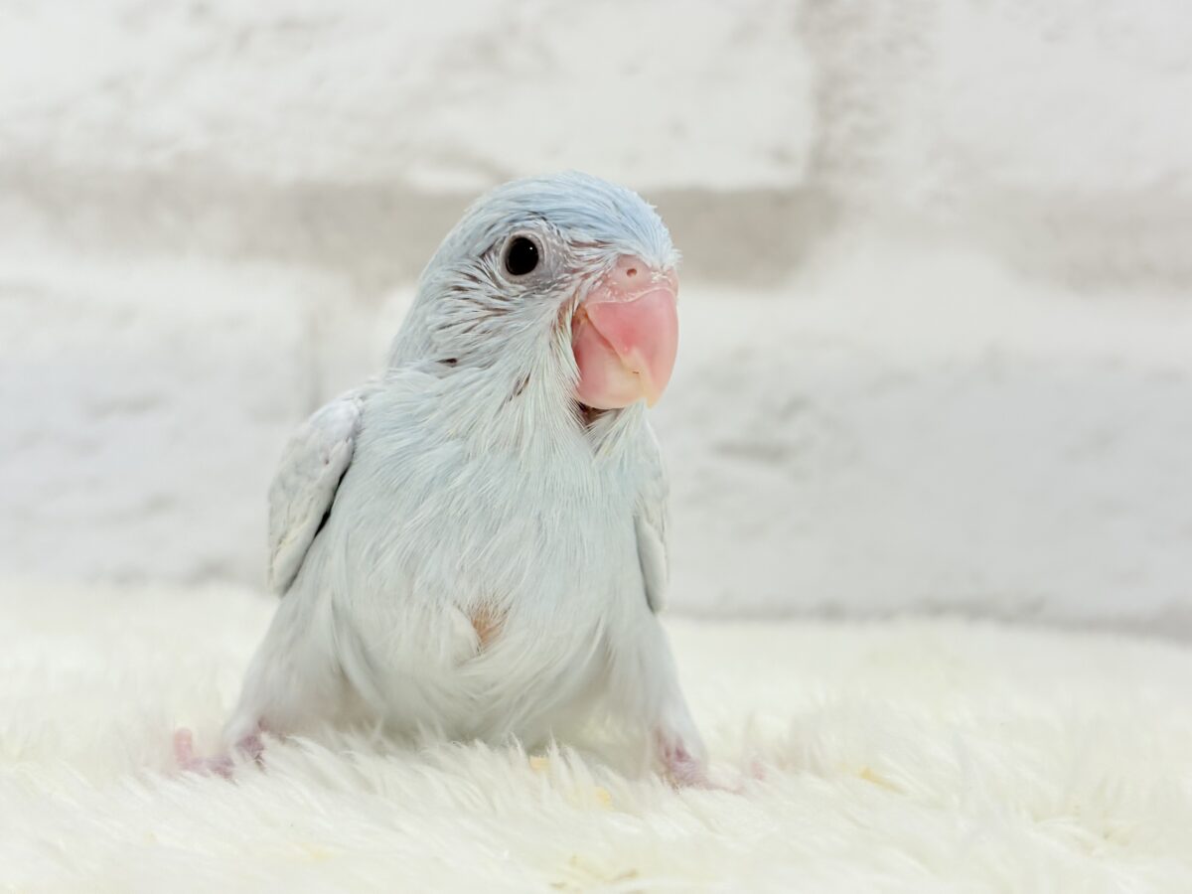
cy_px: 447
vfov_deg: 28.0
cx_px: 596
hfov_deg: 36.8
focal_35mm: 52
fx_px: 1791
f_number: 1.6
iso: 64
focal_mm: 5.96
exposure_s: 1/100
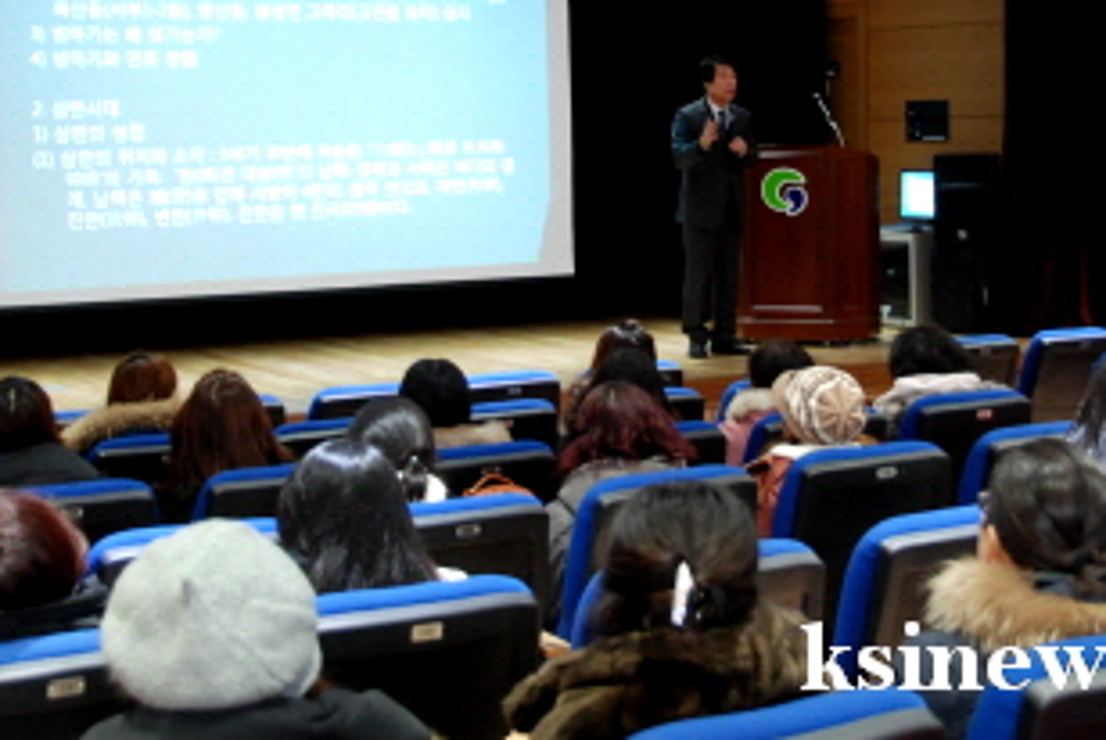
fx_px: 2024
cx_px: 621
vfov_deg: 20.6
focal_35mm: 66
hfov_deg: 30.5
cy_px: 194
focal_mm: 27
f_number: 5
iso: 800
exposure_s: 1/4
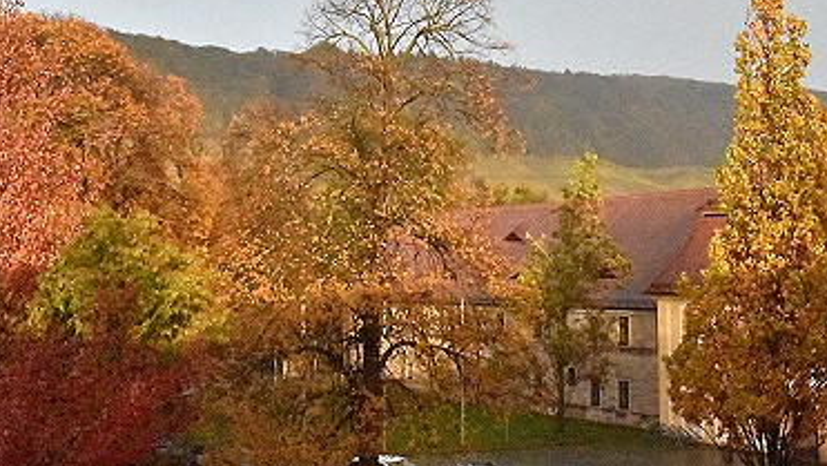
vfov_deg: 19.7
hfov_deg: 34.2
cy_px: 165
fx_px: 1338
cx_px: 517
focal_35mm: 61
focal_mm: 24
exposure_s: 1/2000
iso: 16000
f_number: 13
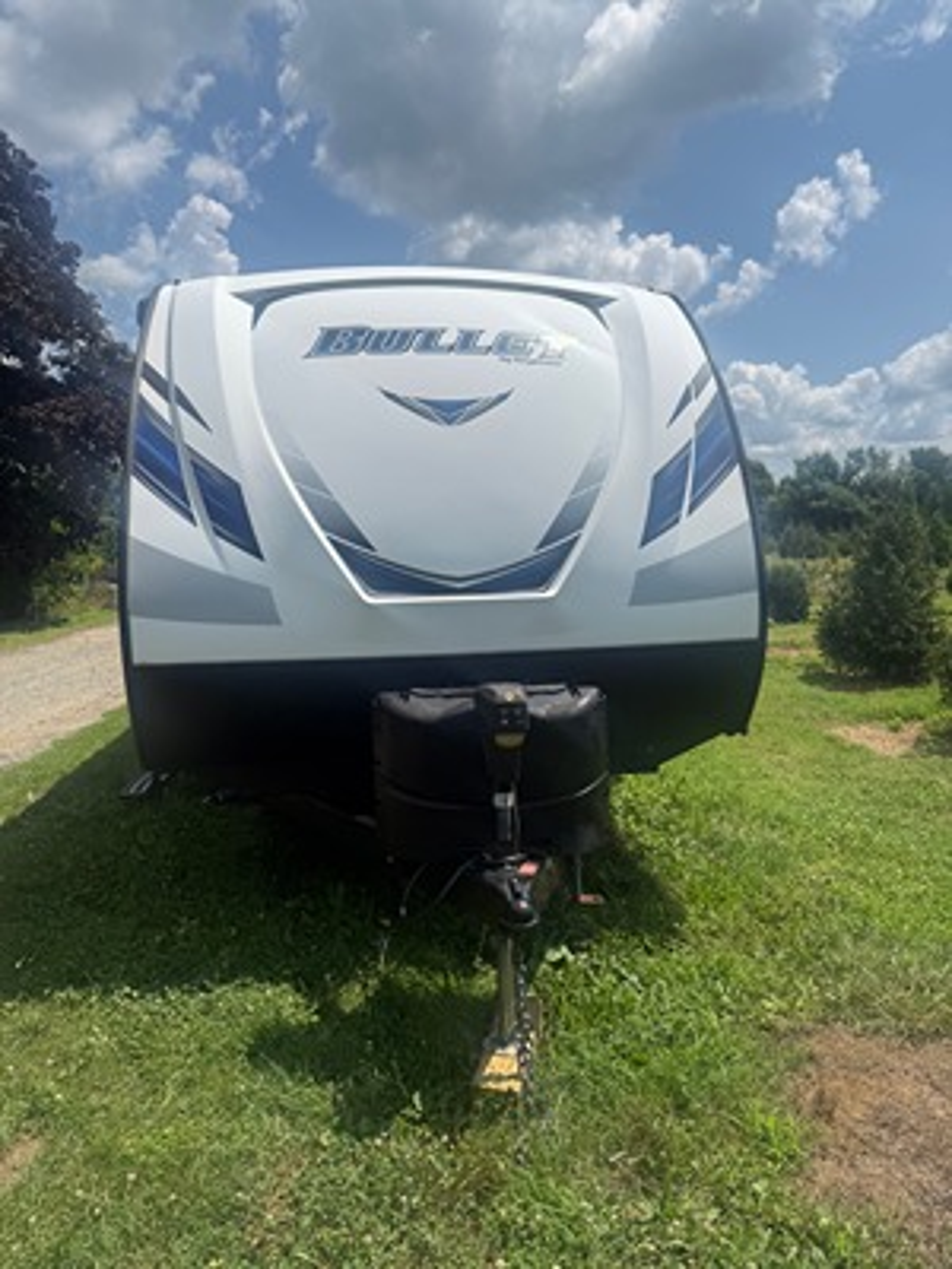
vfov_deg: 71.6
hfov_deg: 56.8
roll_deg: +0.5
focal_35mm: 24
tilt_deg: -4.3
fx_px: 880
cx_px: 476
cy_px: 634
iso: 80
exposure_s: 1/8130
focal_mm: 6.76
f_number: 1.78
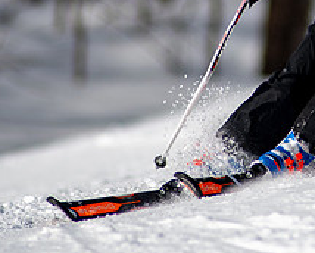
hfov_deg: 1.5
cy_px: -17
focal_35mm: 1247
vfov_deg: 1.2
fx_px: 11647
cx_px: 382
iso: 100
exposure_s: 1/6400
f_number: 2.8
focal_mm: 300
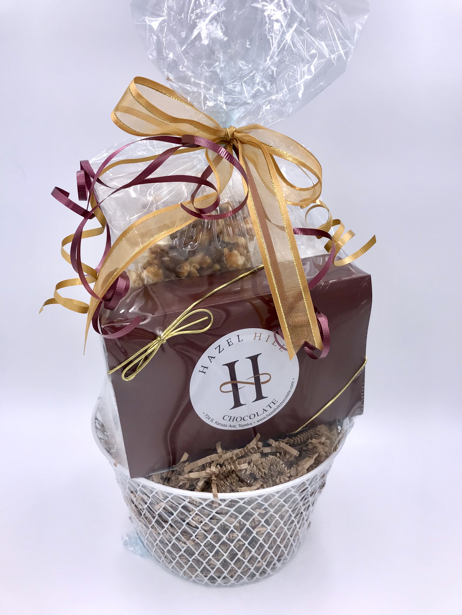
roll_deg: +1.9
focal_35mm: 28
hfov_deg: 49.7
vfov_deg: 63.4
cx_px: 231
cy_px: 308
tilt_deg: -21.1
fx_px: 498
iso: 20
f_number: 1.8
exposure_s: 1/665
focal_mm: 3.99
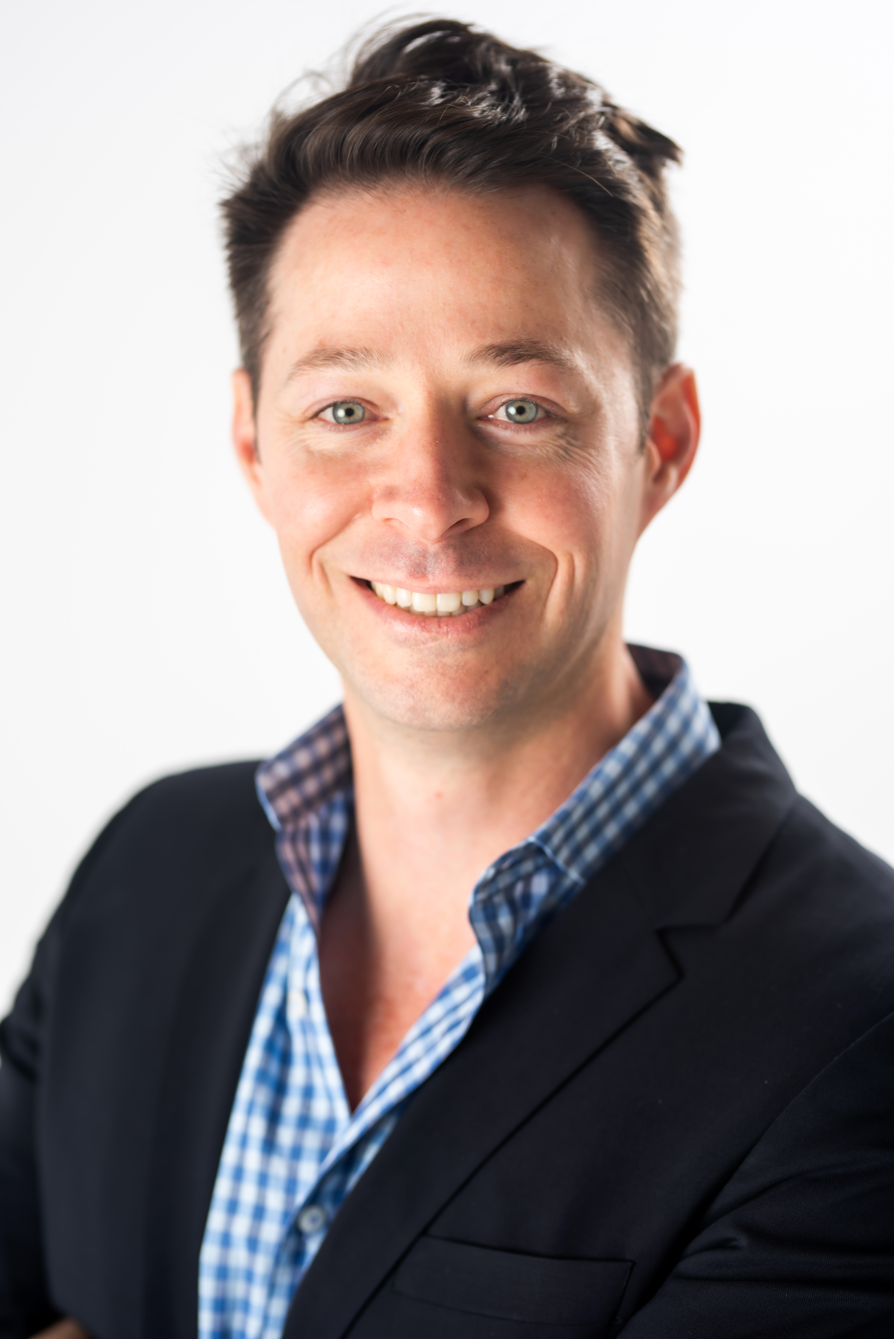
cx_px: 447
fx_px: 3164
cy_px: 670
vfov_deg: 23.9
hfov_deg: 16.1
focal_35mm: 85
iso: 40
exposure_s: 1/160
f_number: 2.5
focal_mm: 85
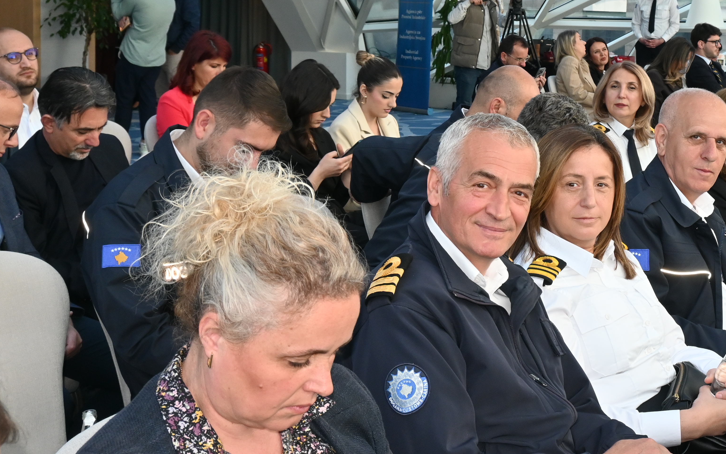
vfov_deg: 21.6
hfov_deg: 33.2
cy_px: 104
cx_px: 594
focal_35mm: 59
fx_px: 1177
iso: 640
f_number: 6.3
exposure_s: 1/125
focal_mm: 21.5
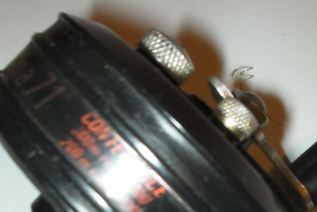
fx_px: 652
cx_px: 160
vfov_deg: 18.0
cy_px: 206
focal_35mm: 74
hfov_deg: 27.3
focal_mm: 6.3
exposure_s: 1/30
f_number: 5.6
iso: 200
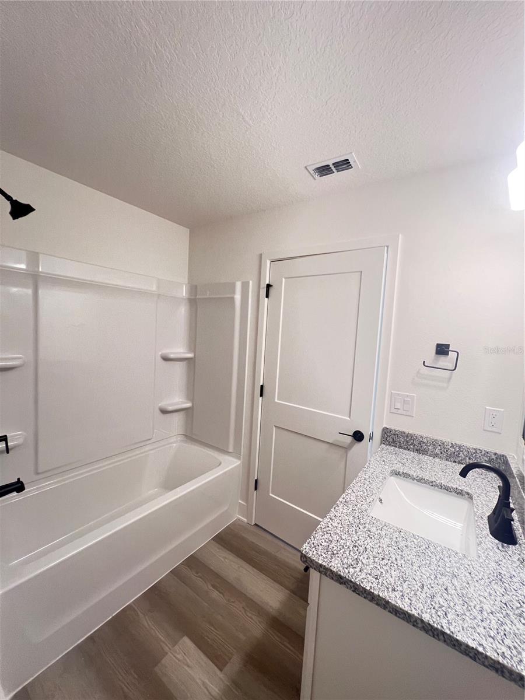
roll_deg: -3.4
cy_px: 350
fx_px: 263
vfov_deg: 106.2
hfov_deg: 89.9
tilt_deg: -2.0
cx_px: 262
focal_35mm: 13
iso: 250
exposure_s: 1/60
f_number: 1.8
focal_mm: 1.57
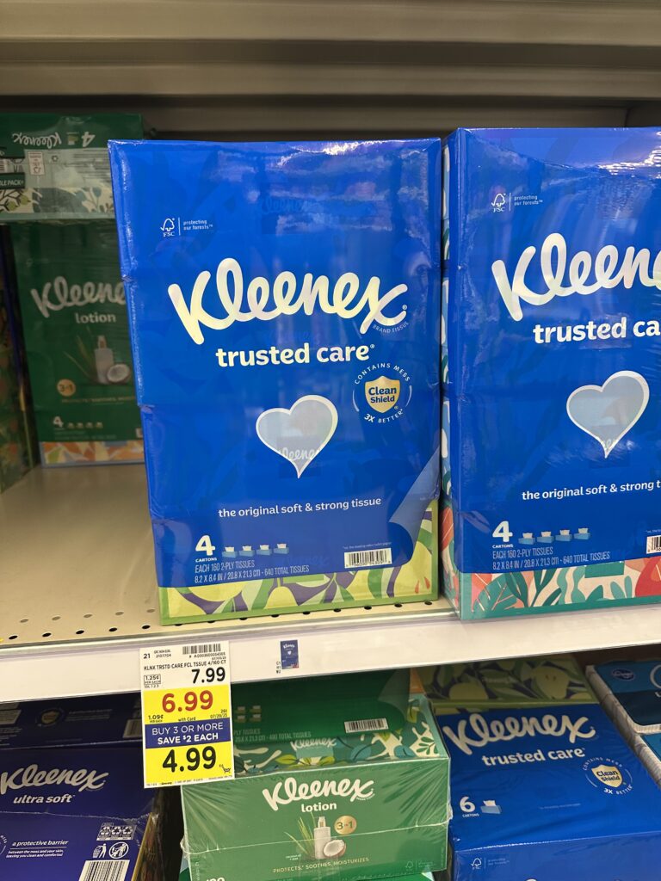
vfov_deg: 71.6
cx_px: 330
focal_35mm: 24
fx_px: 611
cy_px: 440
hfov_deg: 56.8
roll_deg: +2.5
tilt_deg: -15.0
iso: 250
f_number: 1.78
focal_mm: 6.86
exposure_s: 1/62
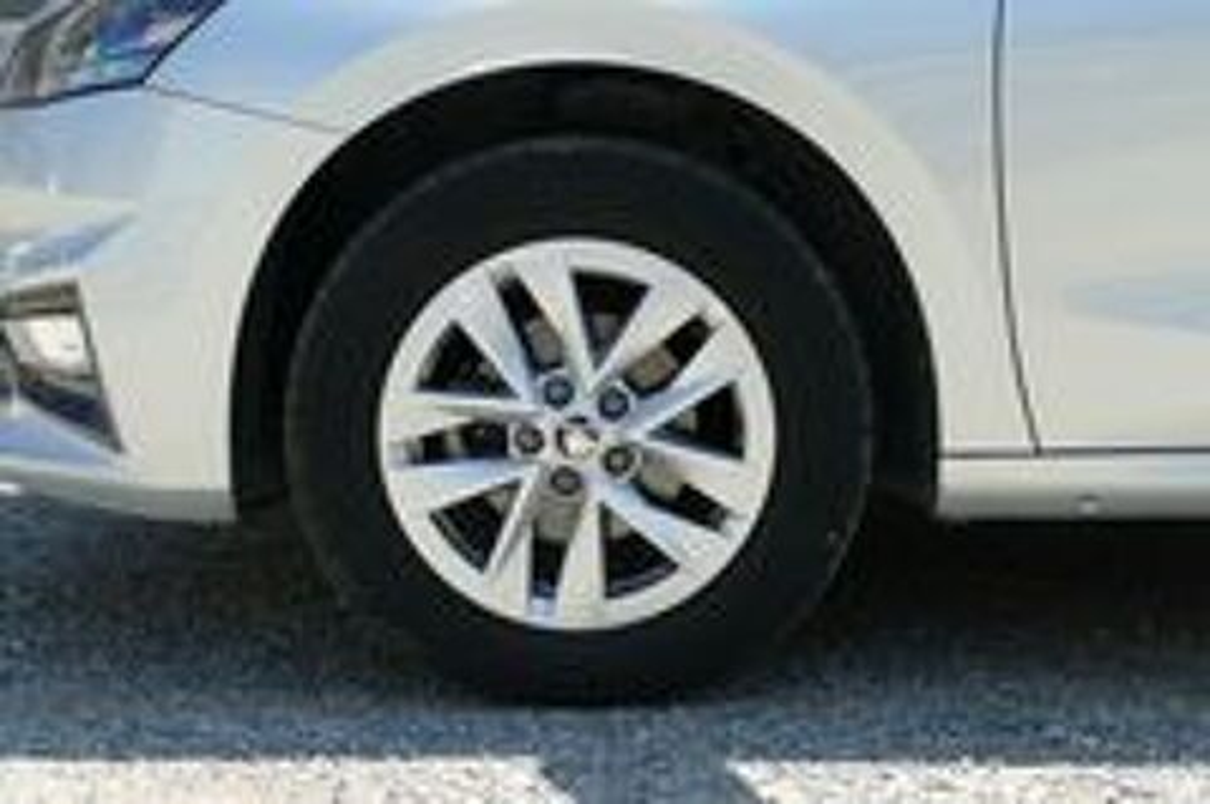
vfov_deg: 20.9
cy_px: 402
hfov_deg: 31.0
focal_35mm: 65
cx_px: 605
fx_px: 2182
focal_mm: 23.65
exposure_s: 1/500
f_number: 3.6
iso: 125
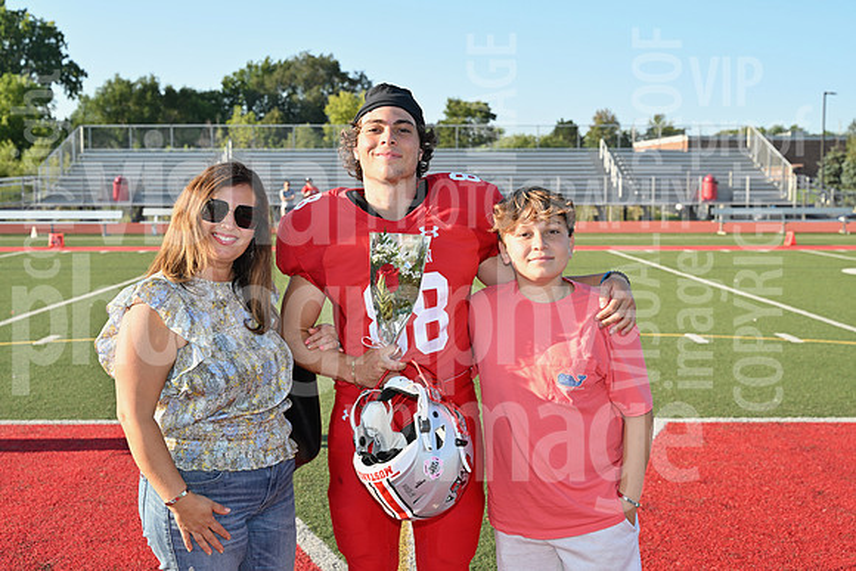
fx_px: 1094
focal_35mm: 46
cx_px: 428
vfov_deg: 29.3
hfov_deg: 42.7
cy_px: 286
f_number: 5.6
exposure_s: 1/200
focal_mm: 46
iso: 90
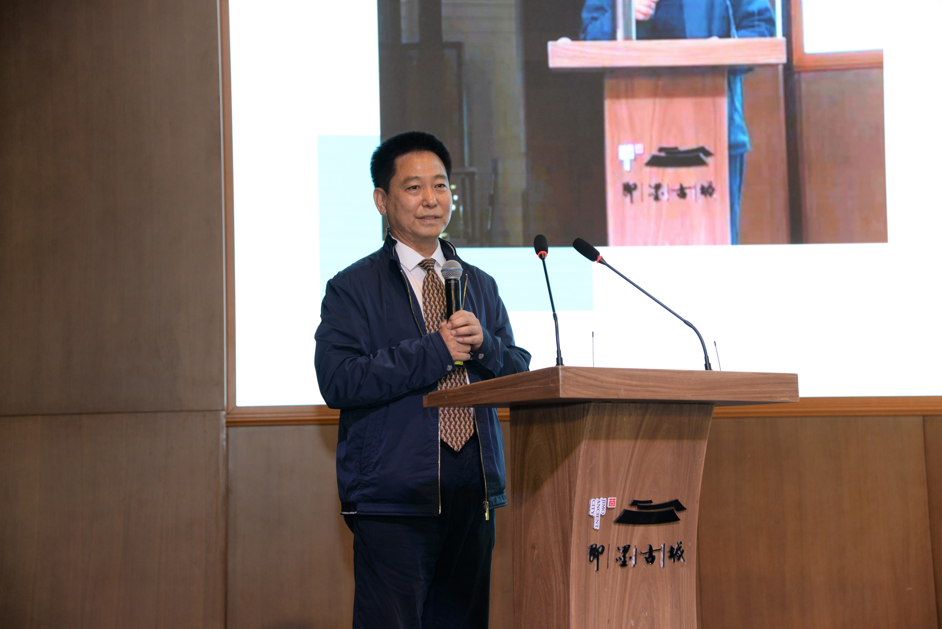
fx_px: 1701
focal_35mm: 65
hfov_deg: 30.9
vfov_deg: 20.9
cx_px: 471
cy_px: 314
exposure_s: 1/80
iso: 800
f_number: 4.5
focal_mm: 65
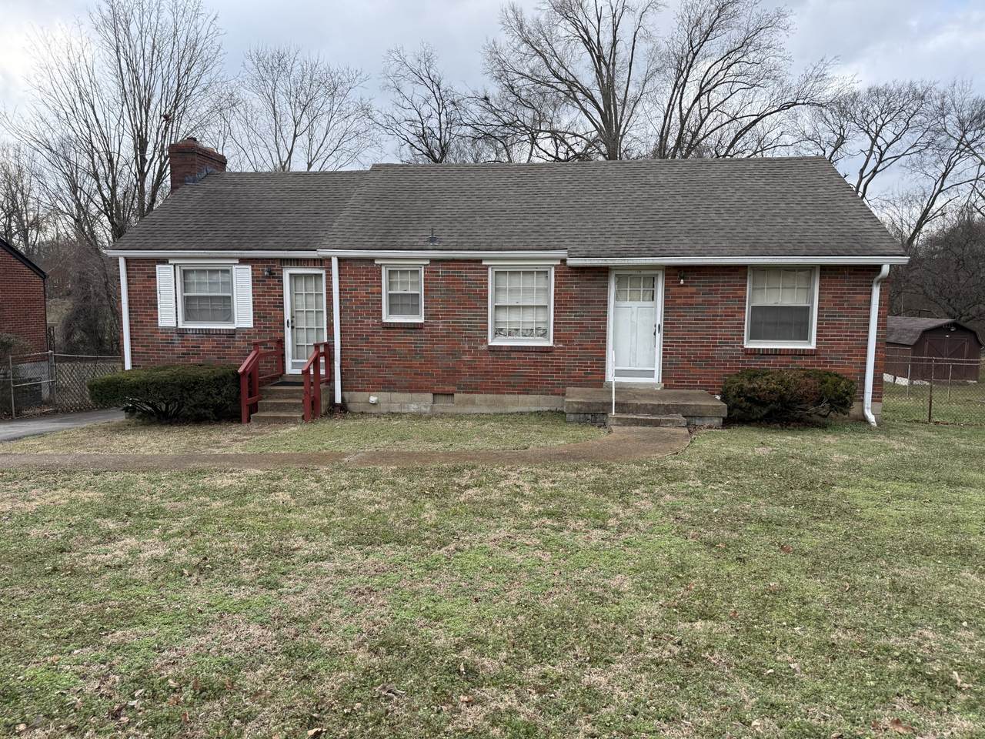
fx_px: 683
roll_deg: -0.2
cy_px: 370
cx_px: 492
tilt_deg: -5.8
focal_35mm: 24
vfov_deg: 56.8
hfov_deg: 71.6
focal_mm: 6.76
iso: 100
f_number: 1.78
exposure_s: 1/1949
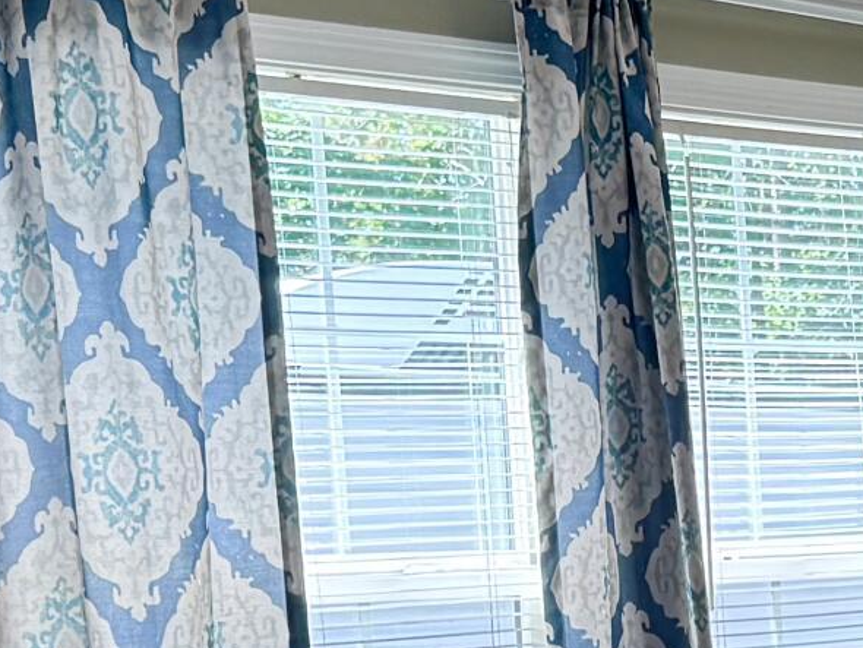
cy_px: 791
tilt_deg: -5.4
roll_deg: +2.2
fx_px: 3043
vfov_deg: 11.9
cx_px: 1132
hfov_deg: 15.4
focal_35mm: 122
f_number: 1.78
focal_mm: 6.76
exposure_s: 1/233
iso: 160
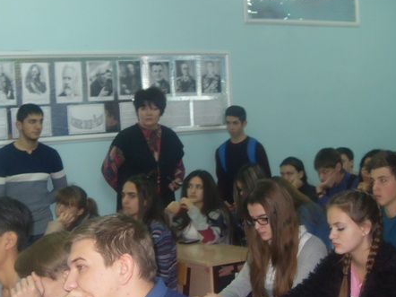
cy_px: 127
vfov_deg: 21.9
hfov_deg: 28.7
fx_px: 766
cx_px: 276
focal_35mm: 67
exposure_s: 1/45
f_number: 2.8
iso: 160
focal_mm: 6.3
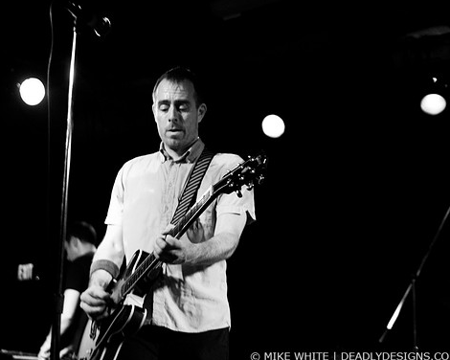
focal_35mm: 52
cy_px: 180
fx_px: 693
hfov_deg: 35.9
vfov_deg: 29.1
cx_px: 185
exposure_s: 1/125
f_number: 1.4
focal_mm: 30
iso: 800
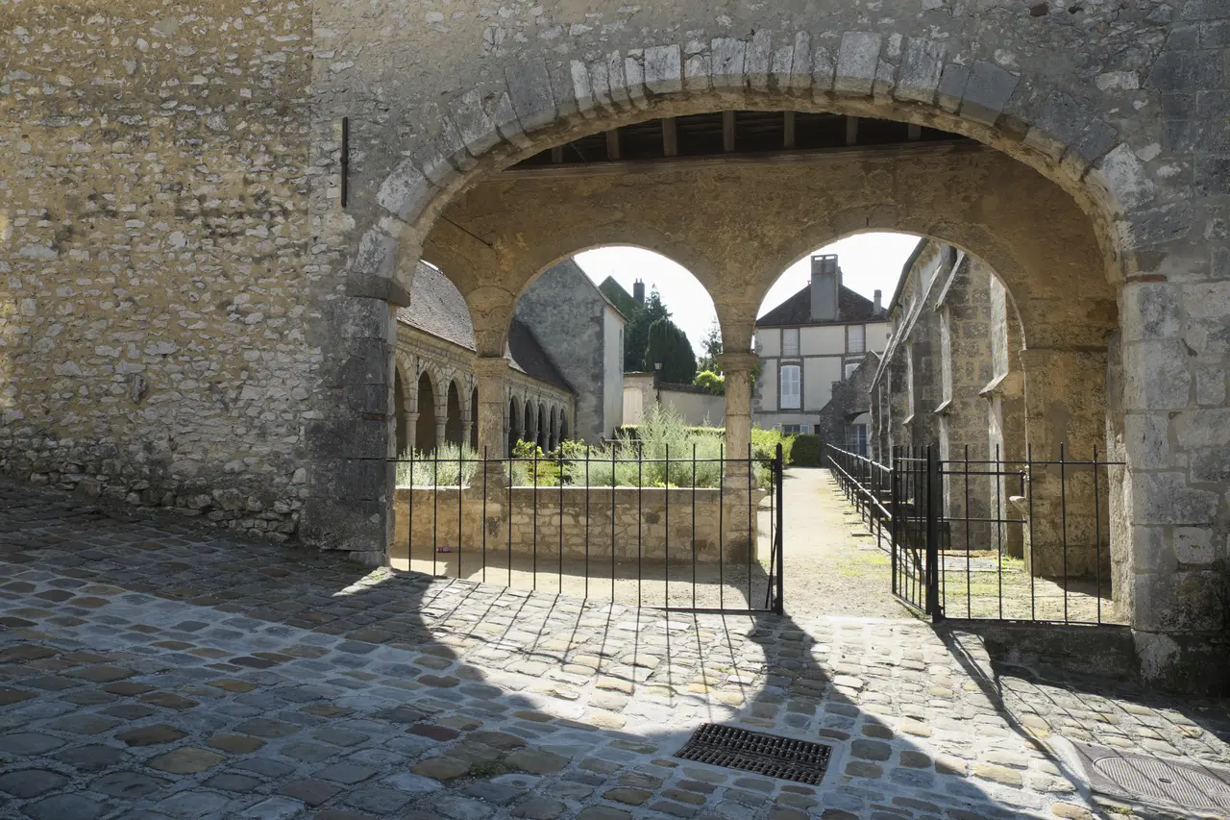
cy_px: 410
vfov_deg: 45.0
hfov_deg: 63.7
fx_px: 991
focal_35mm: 29
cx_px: 615
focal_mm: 19.6
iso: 200
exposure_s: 1/52
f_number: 11
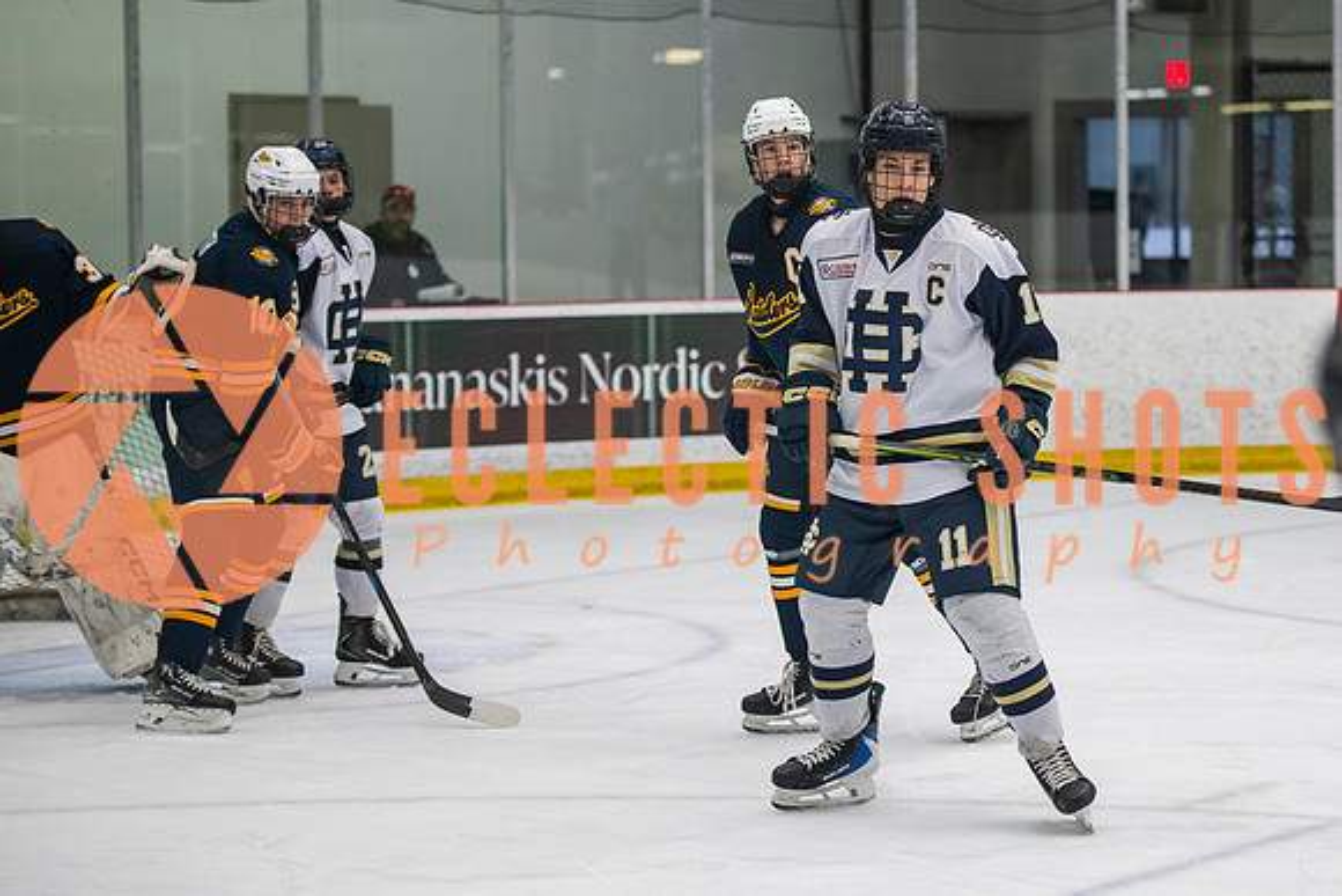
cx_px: 941
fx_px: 4854
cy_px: 448
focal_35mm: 130
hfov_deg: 15.7
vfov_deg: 10.5
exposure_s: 1/640
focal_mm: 92
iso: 2000
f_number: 3.2
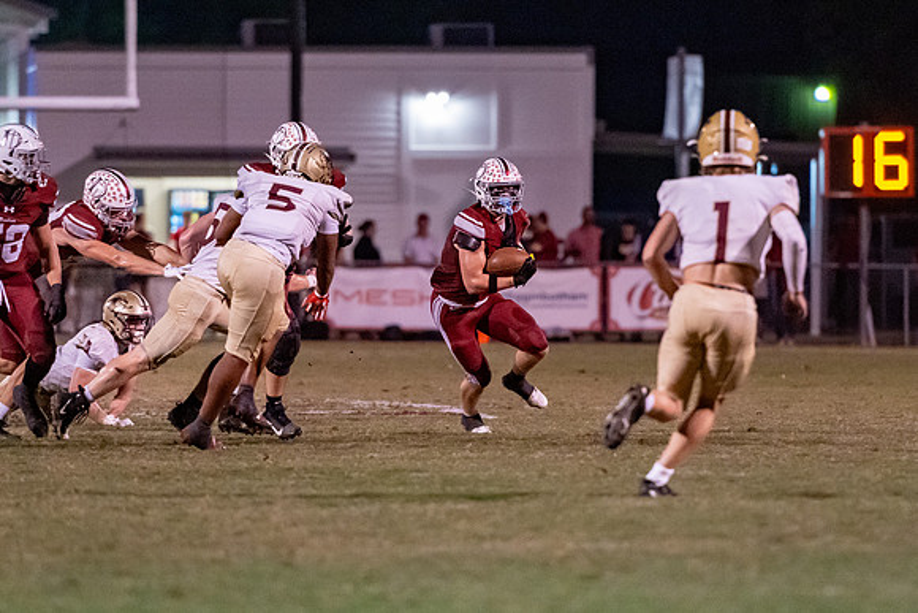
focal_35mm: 351
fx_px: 8965
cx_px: 460
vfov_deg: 3.9
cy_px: 338
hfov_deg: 5.9
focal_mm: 200
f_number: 2.8
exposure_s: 1/800
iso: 5600
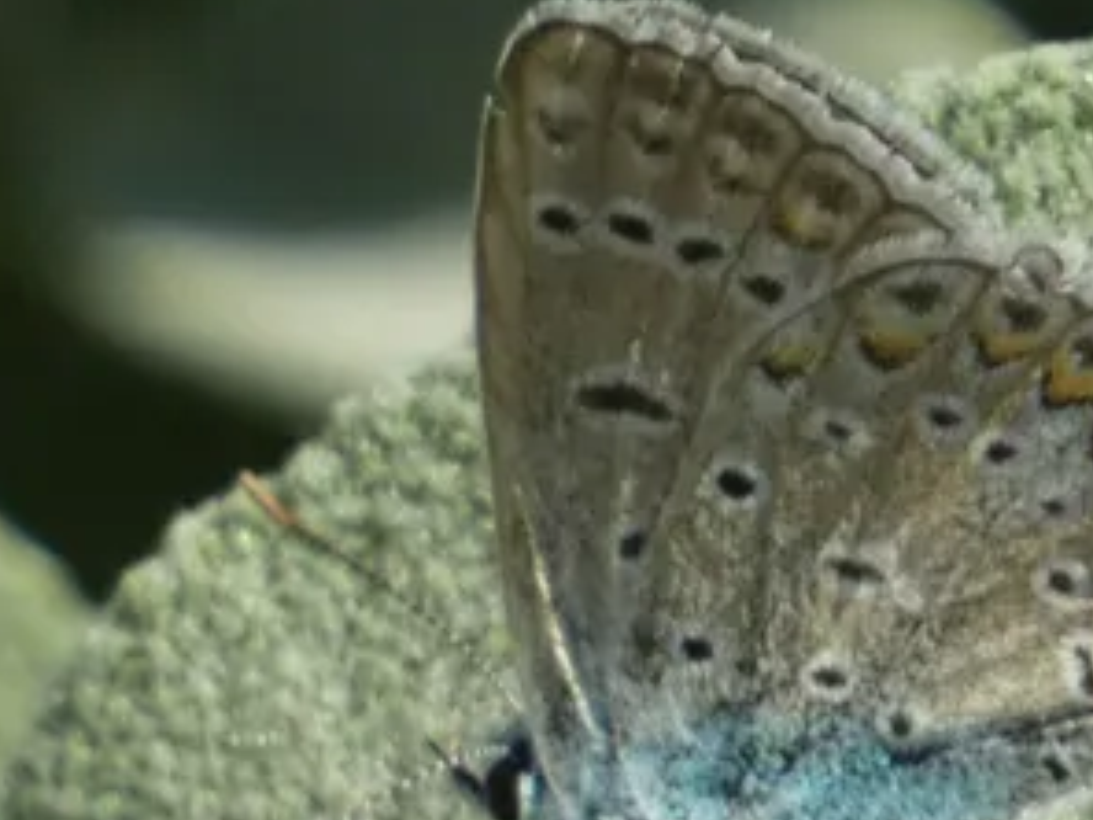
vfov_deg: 1.2
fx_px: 39911
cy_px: 554
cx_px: 875
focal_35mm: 1264
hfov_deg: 1.6
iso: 80
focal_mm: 104.7
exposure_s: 1/125
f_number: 5.6
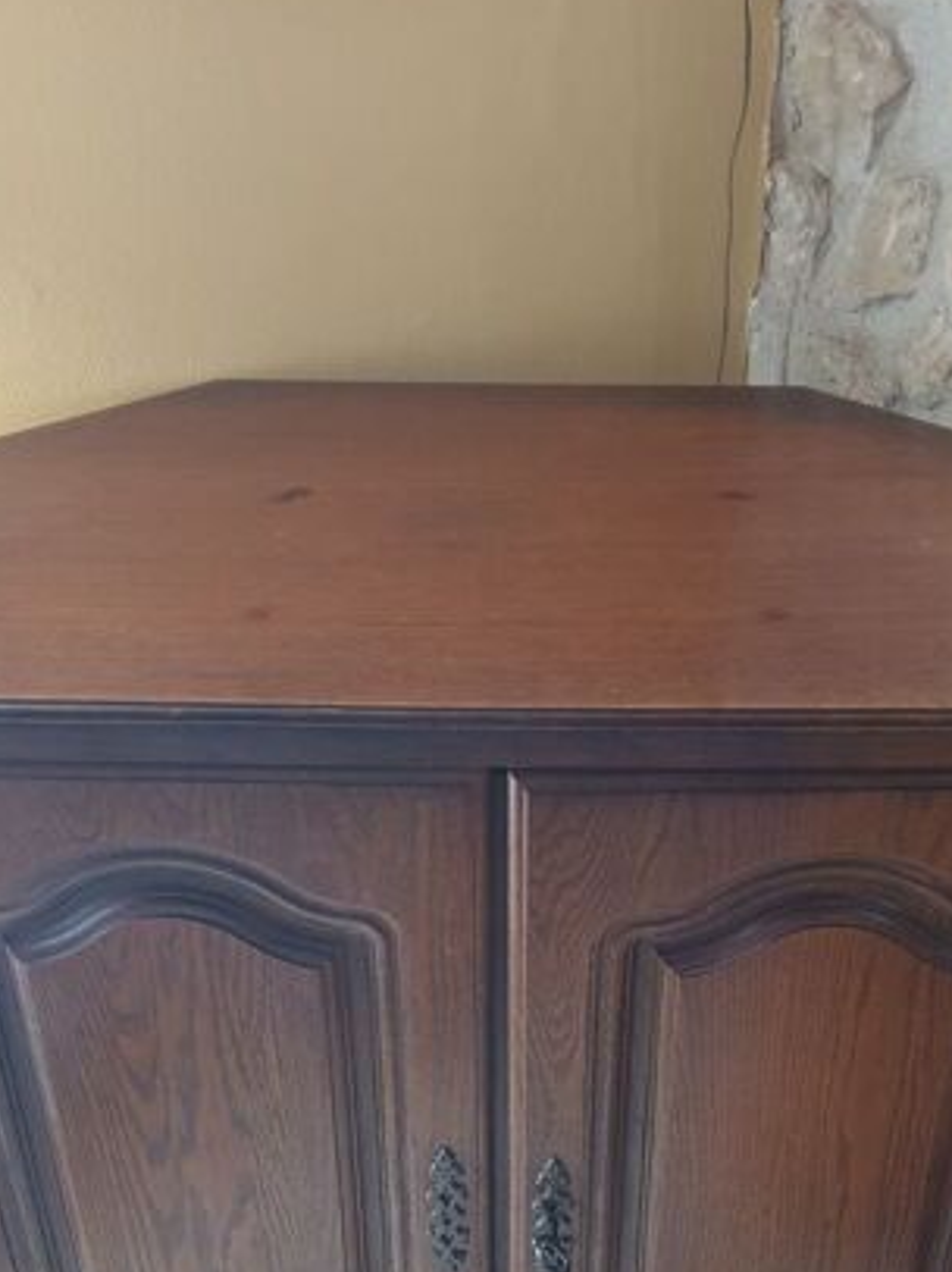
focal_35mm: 41
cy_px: 858
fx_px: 1505
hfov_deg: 35.1
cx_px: 532
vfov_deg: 45.0
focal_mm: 4.3
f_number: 1.5
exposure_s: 1/42
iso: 250
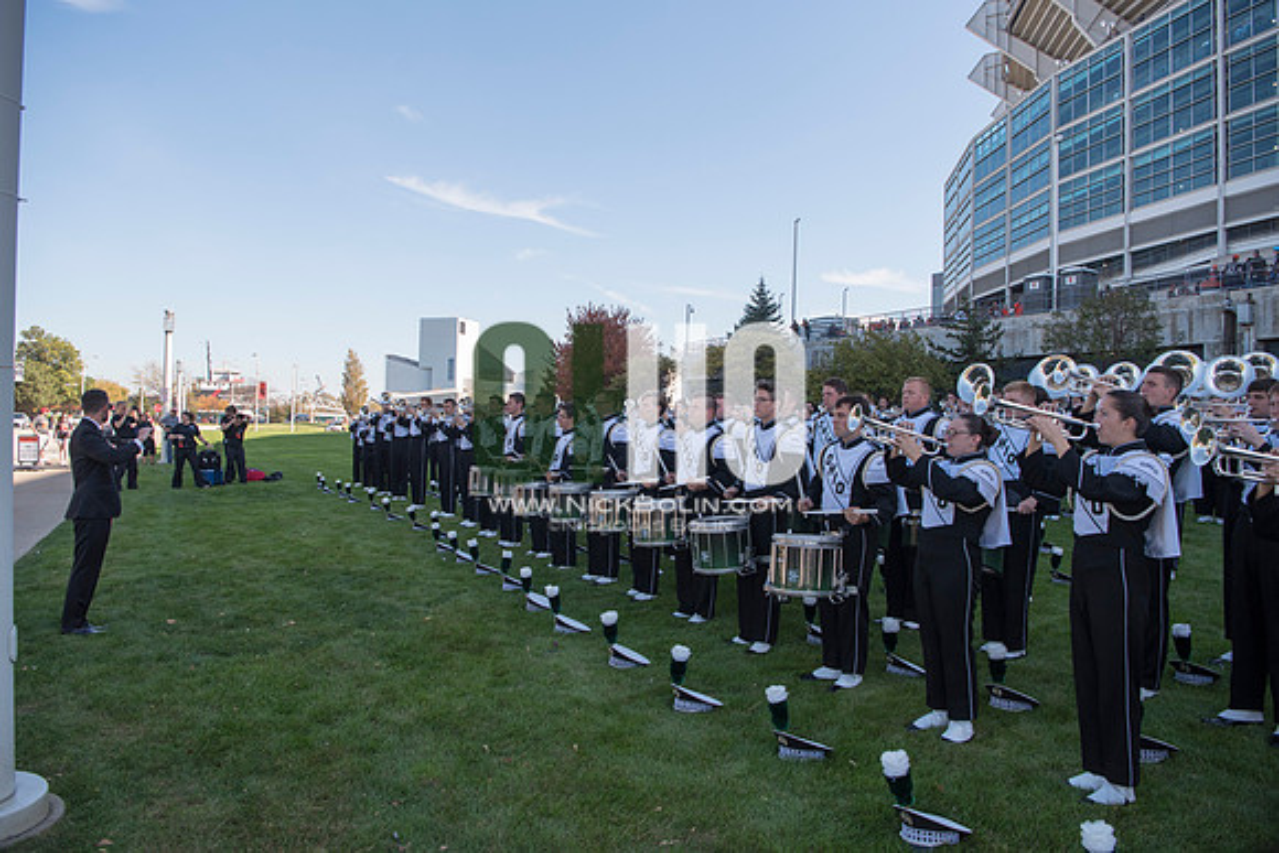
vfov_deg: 53.2
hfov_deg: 73.7
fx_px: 853
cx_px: 640
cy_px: 426
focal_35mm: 24
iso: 400
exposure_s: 1/1250
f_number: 5
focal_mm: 24
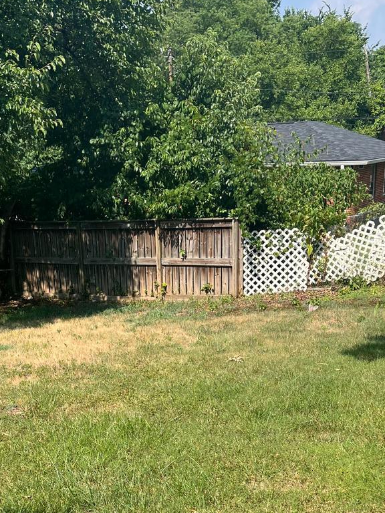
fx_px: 771
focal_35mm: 52
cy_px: 407
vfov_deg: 35.7
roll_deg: +3.3
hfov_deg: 27.9
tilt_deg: -19.9
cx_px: 128
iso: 50
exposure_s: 1/1992
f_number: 1.6
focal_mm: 5.1
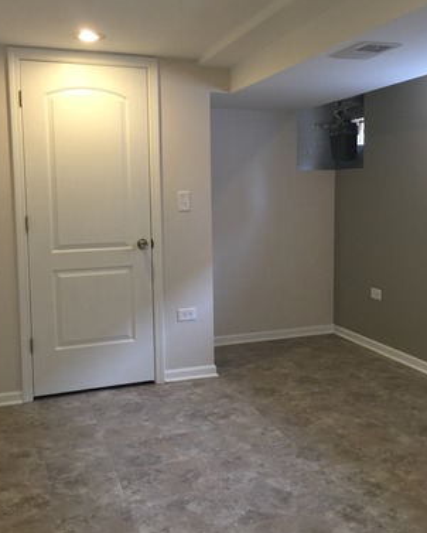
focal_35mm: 36
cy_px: 245
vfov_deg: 50.2
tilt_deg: -3.5
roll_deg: +0.4
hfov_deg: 41.2
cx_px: 211
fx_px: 568
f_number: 2.2
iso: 50
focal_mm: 4.15
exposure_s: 1/15
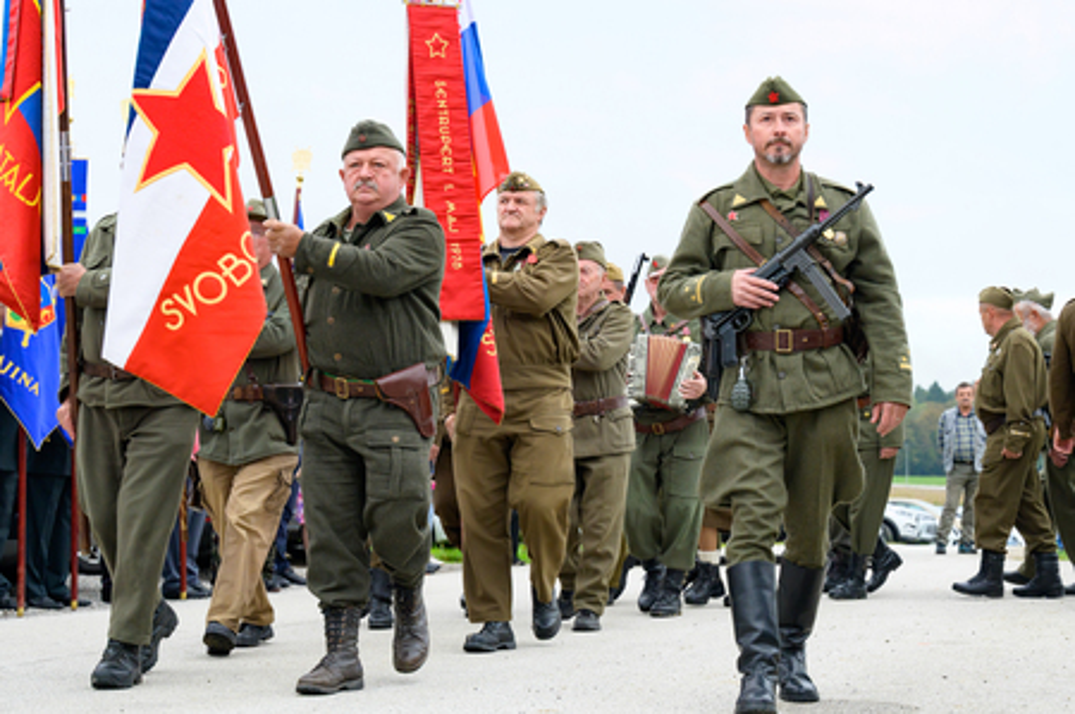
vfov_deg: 19.4
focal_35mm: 70
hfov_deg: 28.9
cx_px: 538
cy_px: 357
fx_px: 2088
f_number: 7.1
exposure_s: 1/1000
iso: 800
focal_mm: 70
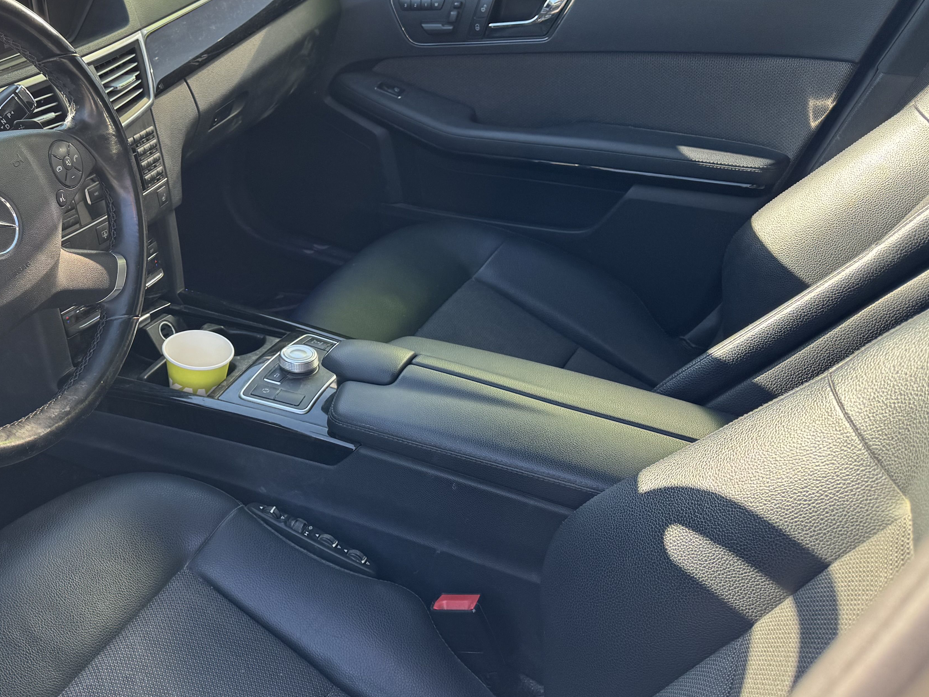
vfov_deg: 35.1
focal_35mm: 41
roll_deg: -3.3
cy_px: 290
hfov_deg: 42.9
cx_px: 138
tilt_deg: -27.1
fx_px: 1100
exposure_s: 1/257
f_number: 1.78
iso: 64
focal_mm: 6.76
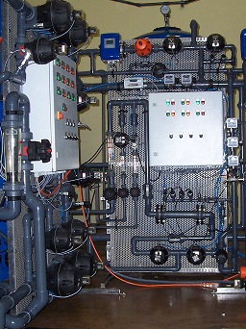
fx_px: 522
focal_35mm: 55
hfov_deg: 26.5
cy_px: 167
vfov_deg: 35.0
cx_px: 142
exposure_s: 1/60
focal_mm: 5.6
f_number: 2.8
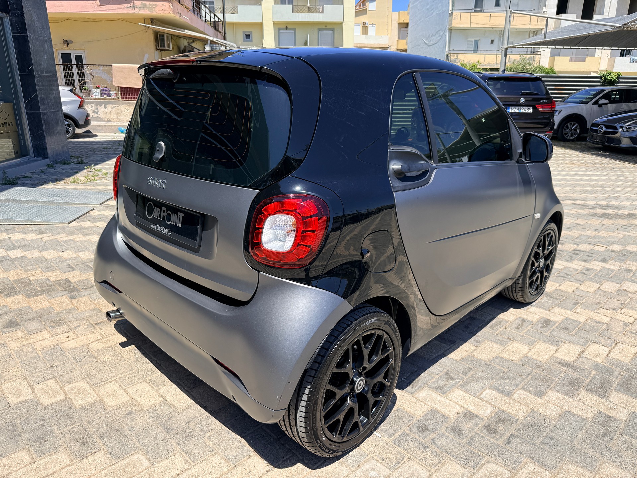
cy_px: 239
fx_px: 442
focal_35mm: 24
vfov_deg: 56.8
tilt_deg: -16.2
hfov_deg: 71.6
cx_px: 318
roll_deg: -0.6
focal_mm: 6.76
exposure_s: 1/3425
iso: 80
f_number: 1.78
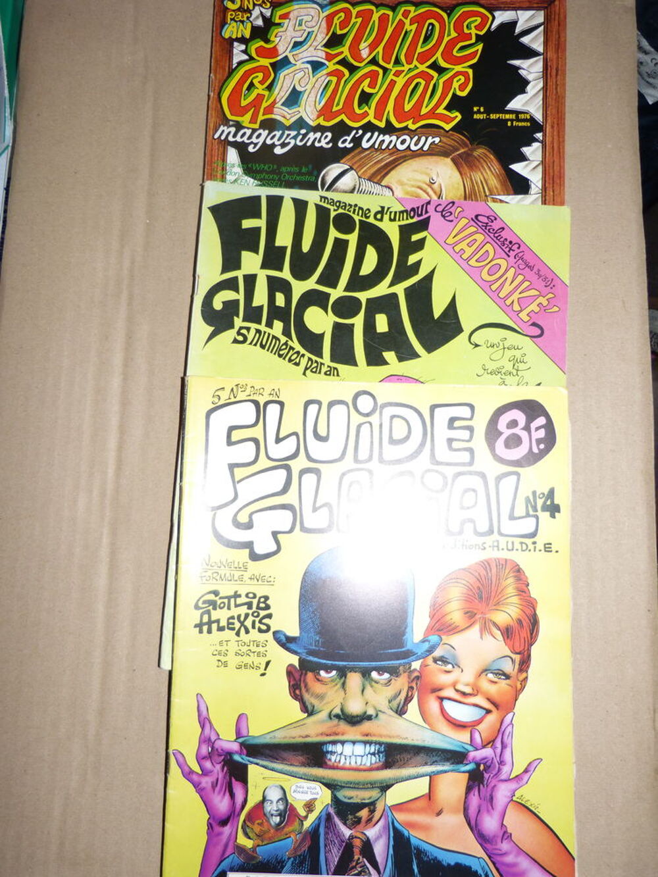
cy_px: 438
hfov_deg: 54.9
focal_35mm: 25
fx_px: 634
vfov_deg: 69.4
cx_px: 329
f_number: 2.8
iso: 100
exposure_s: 1/60
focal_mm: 4.5
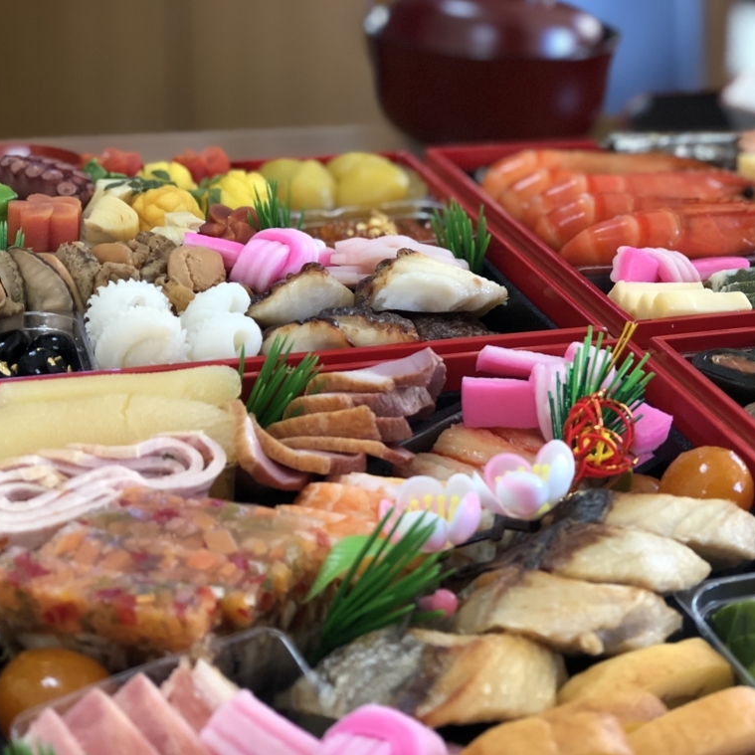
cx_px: 498
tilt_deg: -24.1
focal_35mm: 68
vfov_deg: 25.4
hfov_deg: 25.2
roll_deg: -3.7
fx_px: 1678
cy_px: 374
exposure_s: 1/60
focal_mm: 6.6
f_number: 2.8
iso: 200
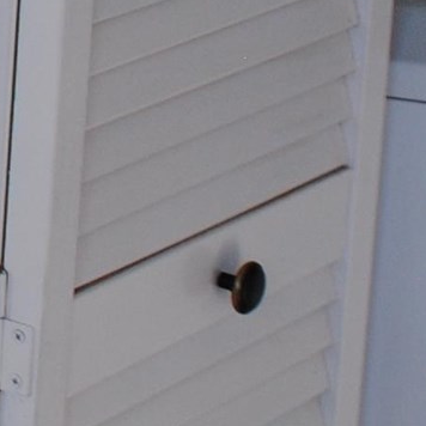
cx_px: -595
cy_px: -255
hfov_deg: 8.1
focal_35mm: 198
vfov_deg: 8.6
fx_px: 2757
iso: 250
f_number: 4
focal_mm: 18
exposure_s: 1/125
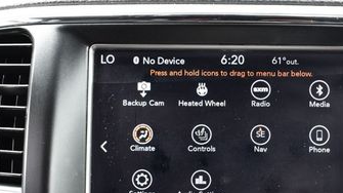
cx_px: 225
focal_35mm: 75
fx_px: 682
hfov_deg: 28.1
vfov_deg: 15.9
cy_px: 161
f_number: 7.1
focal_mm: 25
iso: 400
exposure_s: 1/30
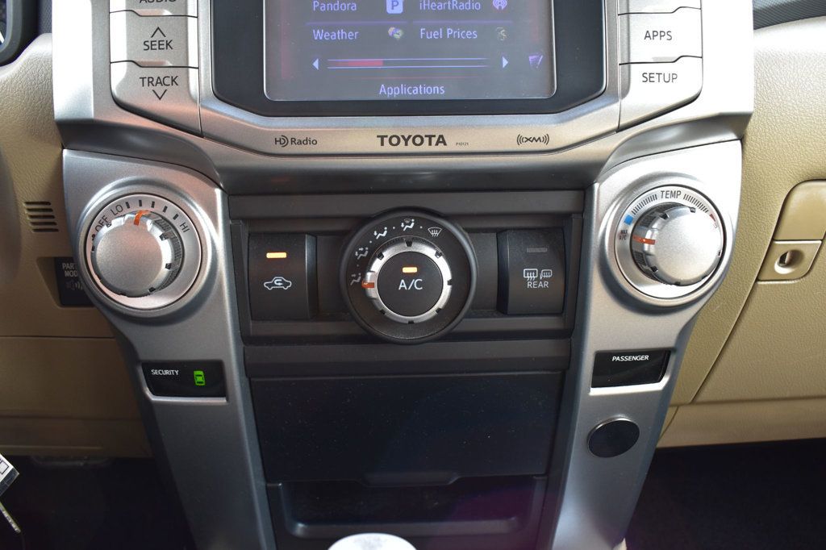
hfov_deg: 55.1
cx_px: 413
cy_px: 275
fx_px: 791
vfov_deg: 38.3
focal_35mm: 34
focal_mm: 23
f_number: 7.1
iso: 400
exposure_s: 1/25
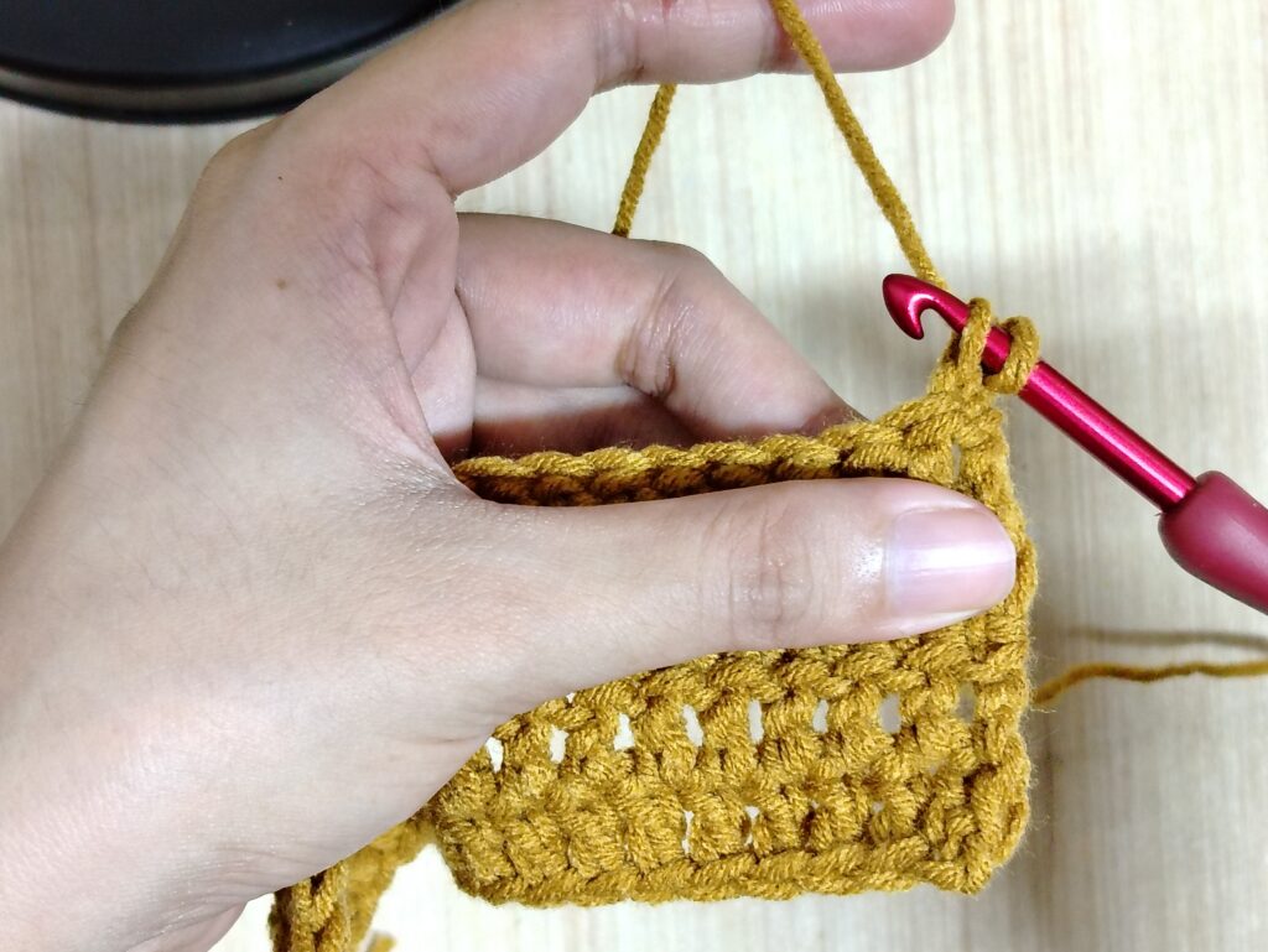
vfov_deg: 20.5
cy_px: 476
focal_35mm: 72
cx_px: 634
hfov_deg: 27.0
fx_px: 2639
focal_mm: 5.25
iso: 800
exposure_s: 1/33.3
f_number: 1.75
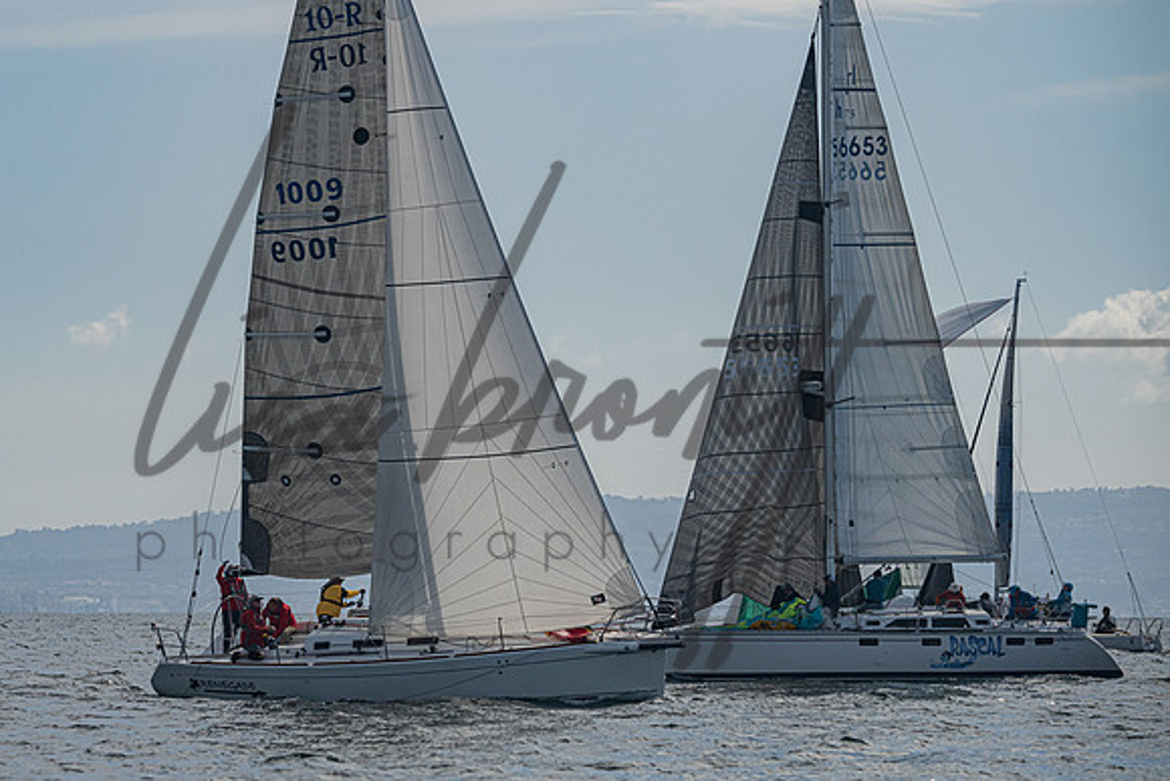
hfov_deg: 9.0
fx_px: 7402
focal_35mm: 228
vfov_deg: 6.0
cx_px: 419
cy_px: 353
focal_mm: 175
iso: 320
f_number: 6.3
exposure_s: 1/5000
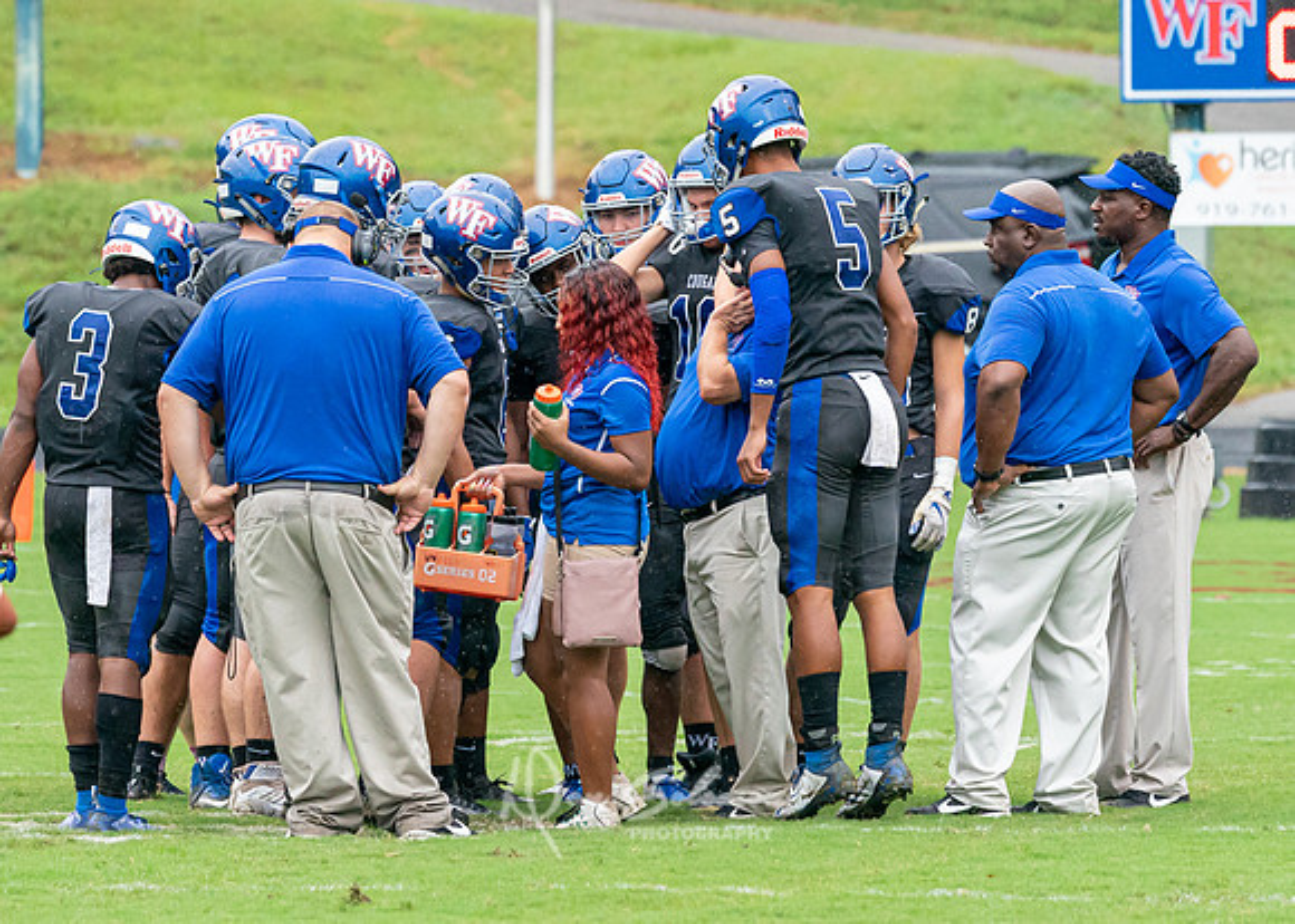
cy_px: 430
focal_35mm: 471
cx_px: 621
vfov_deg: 3.1
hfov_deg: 4.3
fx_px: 17317
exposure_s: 1/1600
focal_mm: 253
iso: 3200
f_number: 5.6
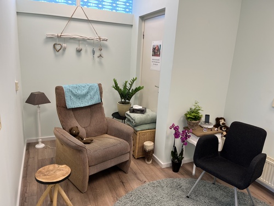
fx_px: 206
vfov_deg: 53.1
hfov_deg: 67.3
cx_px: 137
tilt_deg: -14.3
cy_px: 103
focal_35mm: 26
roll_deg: -3.3
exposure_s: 1/100
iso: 50
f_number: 1.6
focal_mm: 5.1
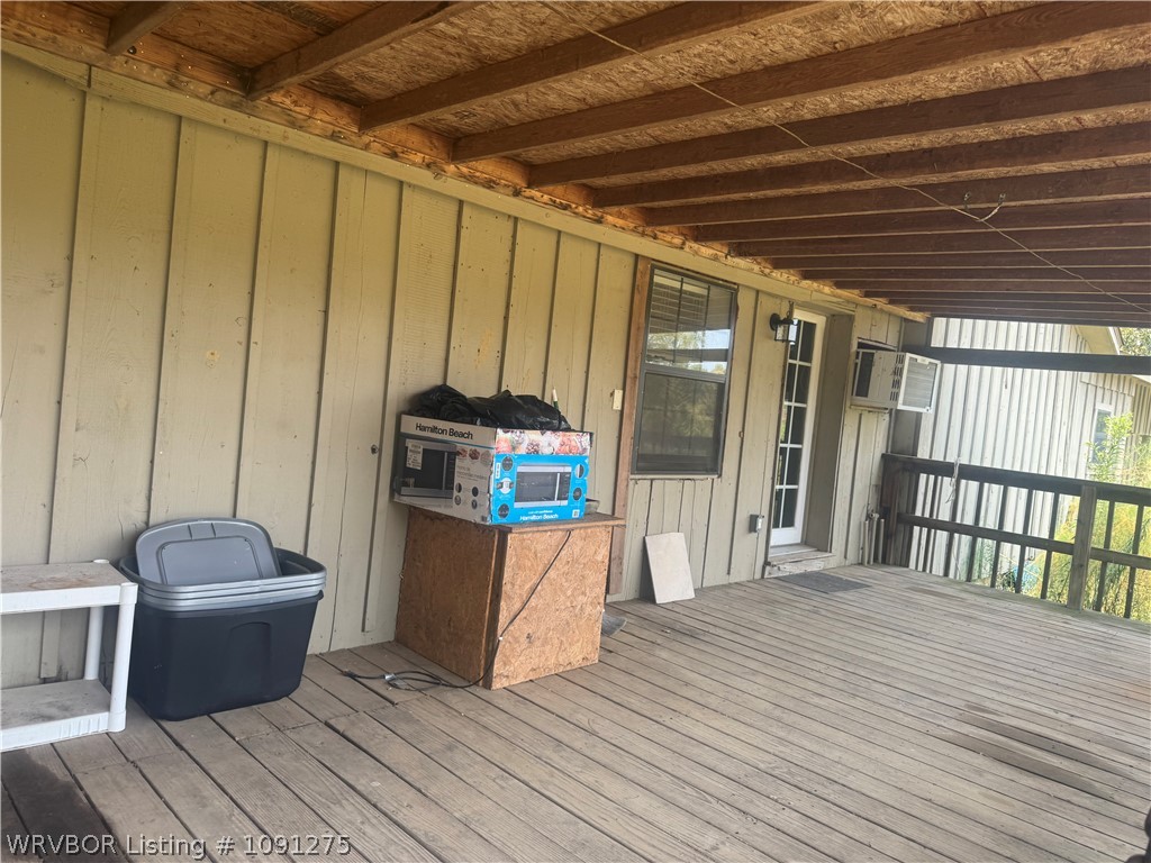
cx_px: 576
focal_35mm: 24
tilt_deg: -2.3
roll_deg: -5.4
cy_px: 432
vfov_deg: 56.8
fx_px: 798
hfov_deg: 71.6
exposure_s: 1/185
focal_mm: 6.76
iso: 64
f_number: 1.78
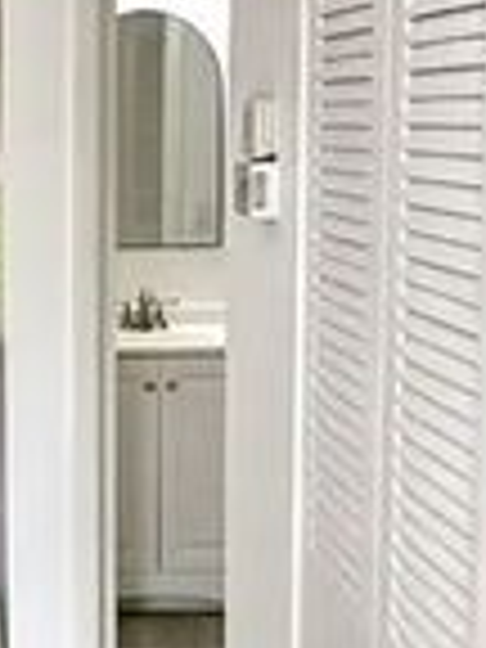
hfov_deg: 17.0
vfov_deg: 23.6
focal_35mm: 83
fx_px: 1554
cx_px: -94
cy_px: 344
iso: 80
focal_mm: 2.22
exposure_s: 1/120
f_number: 2.2
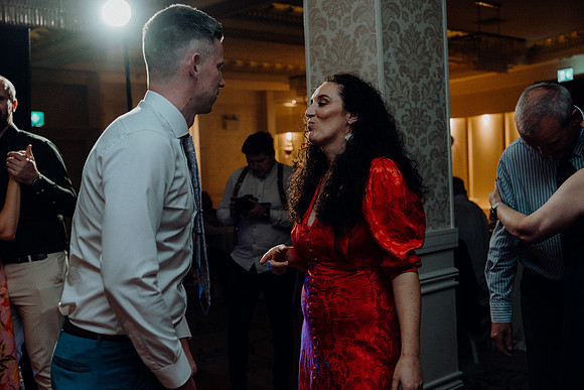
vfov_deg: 30.5
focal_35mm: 44
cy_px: 195
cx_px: 292
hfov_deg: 44.5
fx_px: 714
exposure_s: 1/160
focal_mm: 44
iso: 2500
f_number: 3.5
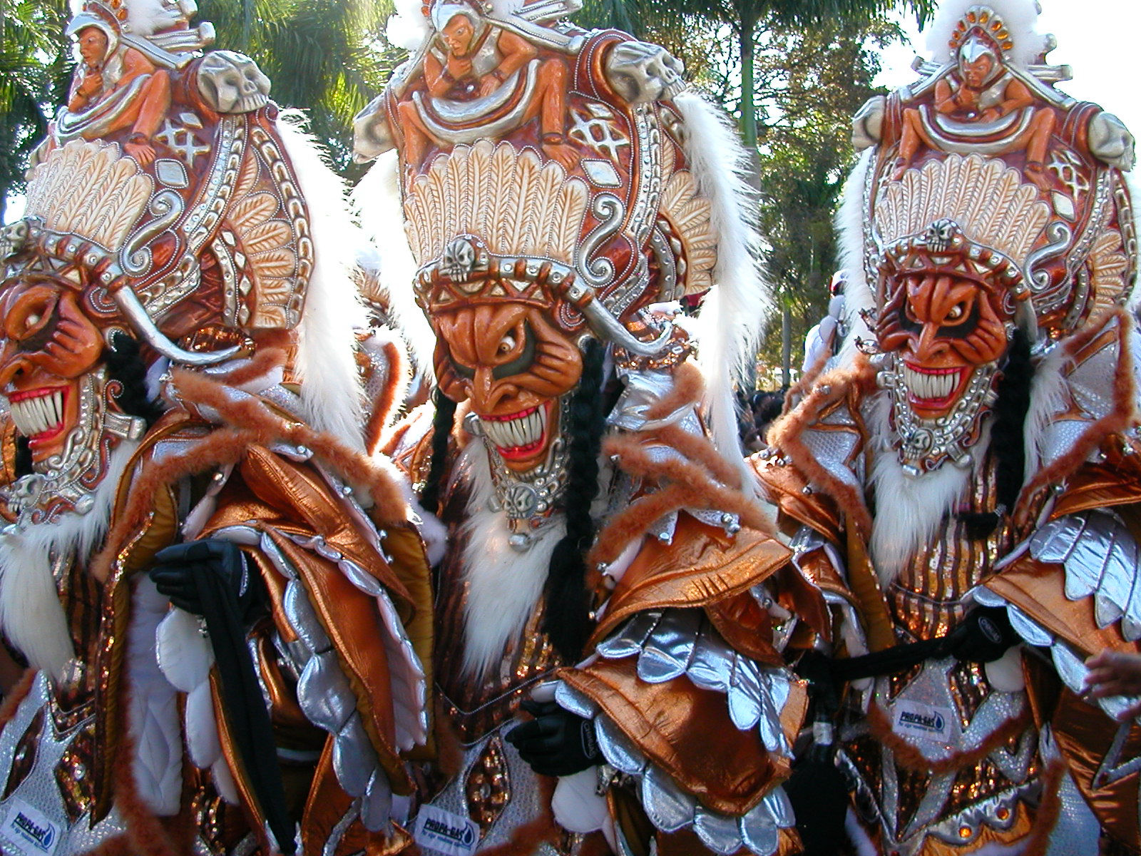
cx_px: 570
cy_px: 428
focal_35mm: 37
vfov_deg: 38.7
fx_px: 1220
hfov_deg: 50.1
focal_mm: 5.6
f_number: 2.7
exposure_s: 1/234
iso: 100
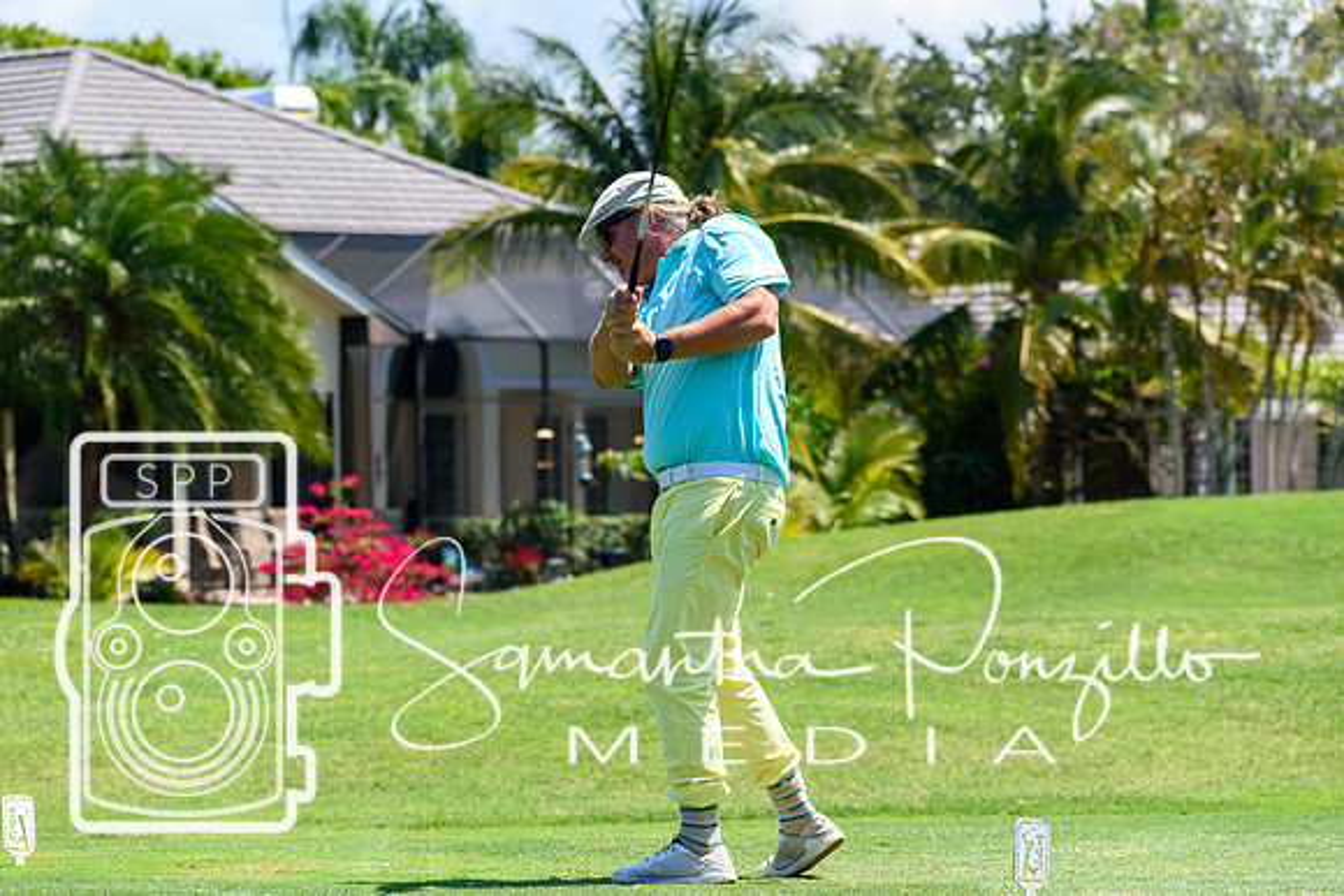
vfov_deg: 7.0
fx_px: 7281
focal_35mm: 195
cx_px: 672
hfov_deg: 10.5
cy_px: 448
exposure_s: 1/800
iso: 200
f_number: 6.3
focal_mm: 130
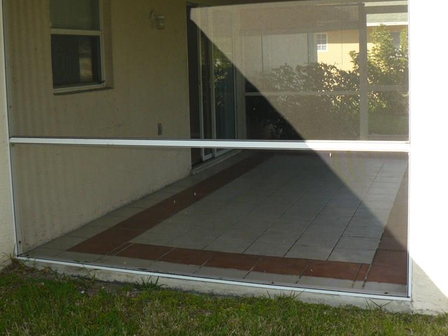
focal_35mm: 47
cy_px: 125
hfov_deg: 40.4
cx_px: 214
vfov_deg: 30.7
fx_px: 608
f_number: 4
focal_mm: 6
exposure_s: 1/160
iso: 100
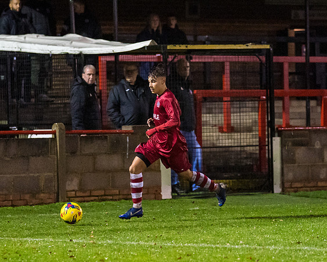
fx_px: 2721
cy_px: 131
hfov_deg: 6.9
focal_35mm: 281
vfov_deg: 5.5
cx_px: 172
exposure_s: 1/1000
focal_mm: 129
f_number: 2.8
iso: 6400
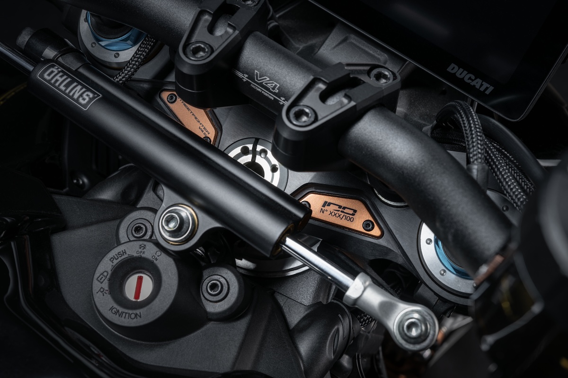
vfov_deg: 29.2
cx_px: 284
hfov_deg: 42.7
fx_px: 726
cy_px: 189
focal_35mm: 46
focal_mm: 46
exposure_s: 1/160
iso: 100
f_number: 11
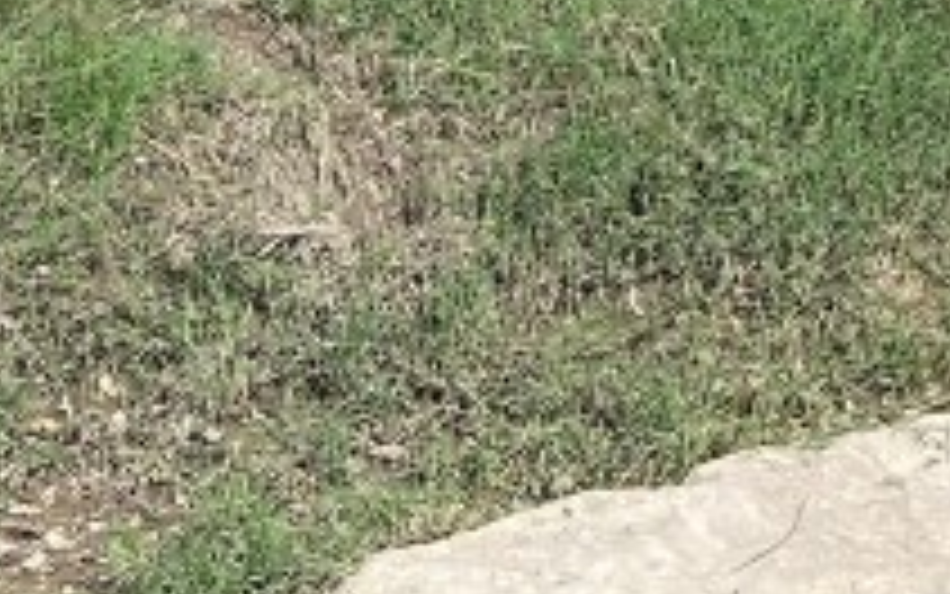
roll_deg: +0.9
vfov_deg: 8.6
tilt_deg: -4.6
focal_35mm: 134
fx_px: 3470
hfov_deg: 13.6
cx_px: 1819
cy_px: -1008
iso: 32
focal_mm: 4.25
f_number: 1.8
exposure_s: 1/2105
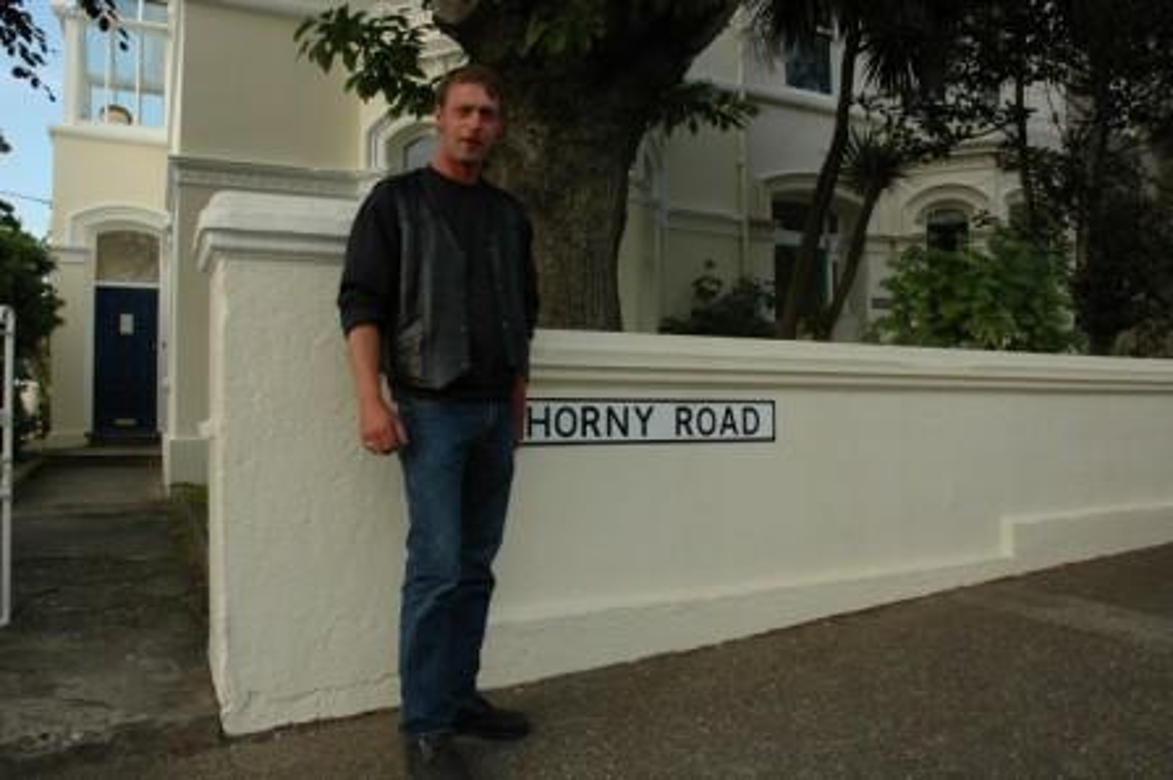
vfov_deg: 47.9
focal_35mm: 27
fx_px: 879
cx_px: 586
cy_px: 390
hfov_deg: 67.4
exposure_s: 1/200
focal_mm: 18
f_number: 7.1
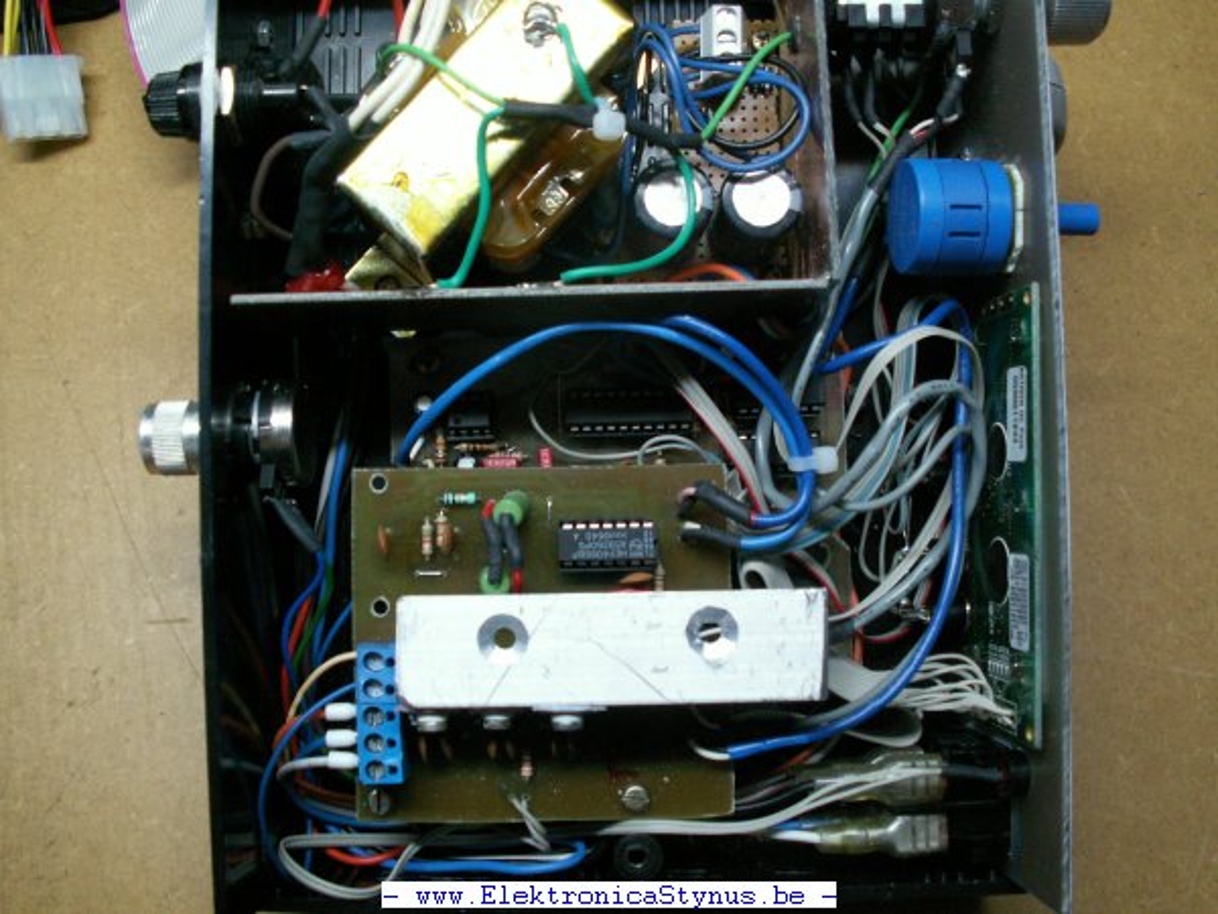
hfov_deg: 52.6
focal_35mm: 35
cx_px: 609
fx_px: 1232
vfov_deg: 40.7
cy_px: 457
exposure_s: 1/30
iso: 160
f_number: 2.8
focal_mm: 5.86
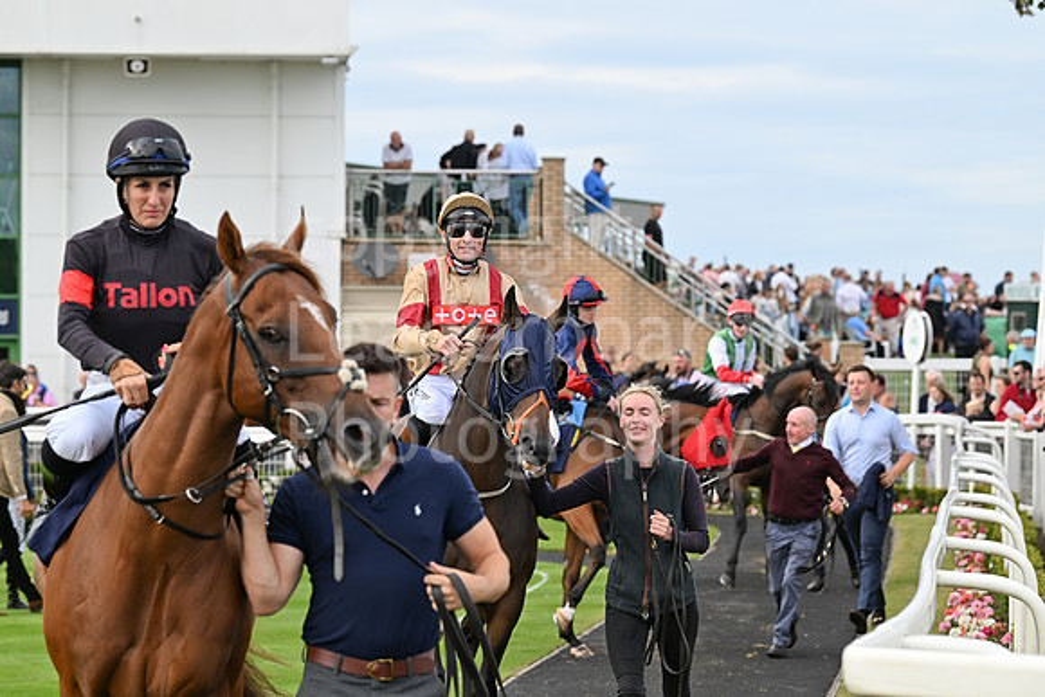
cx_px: 522
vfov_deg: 10.6
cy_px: 348
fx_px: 3774
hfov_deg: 15.8
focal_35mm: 130
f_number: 5.6
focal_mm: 130
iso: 500
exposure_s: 1/1000
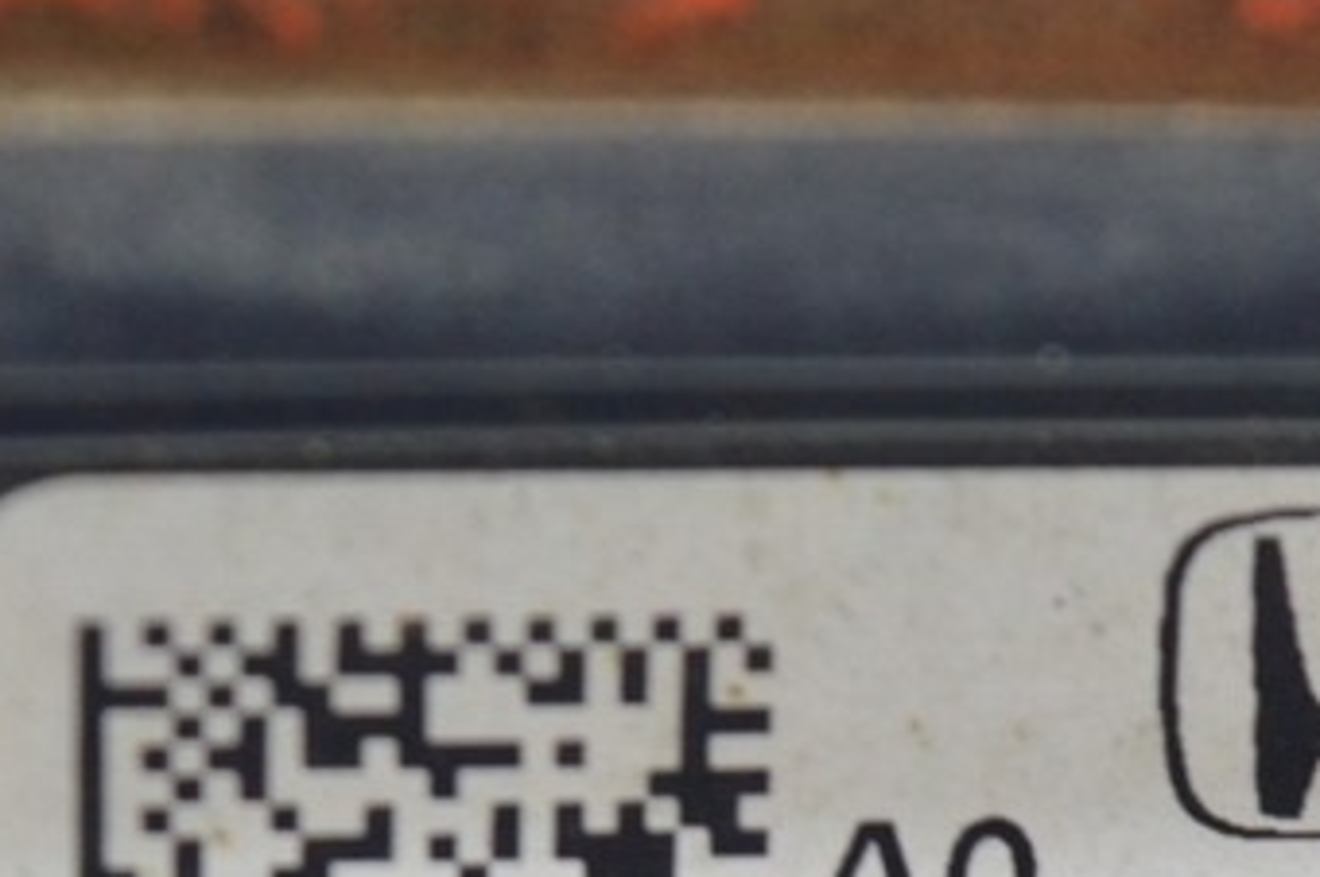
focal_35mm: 249
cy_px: 1224
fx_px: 9103
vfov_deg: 5.5
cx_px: 819
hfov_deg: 8.3
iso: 800
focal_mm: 55
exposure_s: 1/20
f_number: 5.6
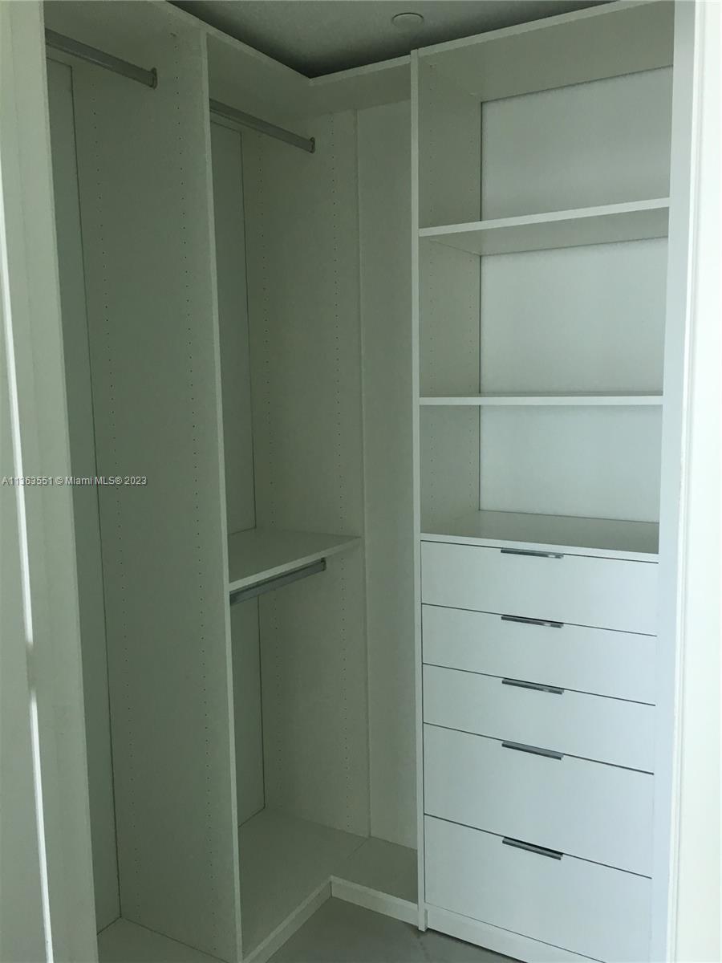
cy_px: 482
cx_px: 361
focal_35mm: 29
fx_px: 806
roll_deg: -0.1
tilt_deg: -6.3
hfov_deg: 48.2
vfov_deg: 61.7
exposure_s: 1/40
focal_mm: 4.15
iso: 25
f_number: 2.2
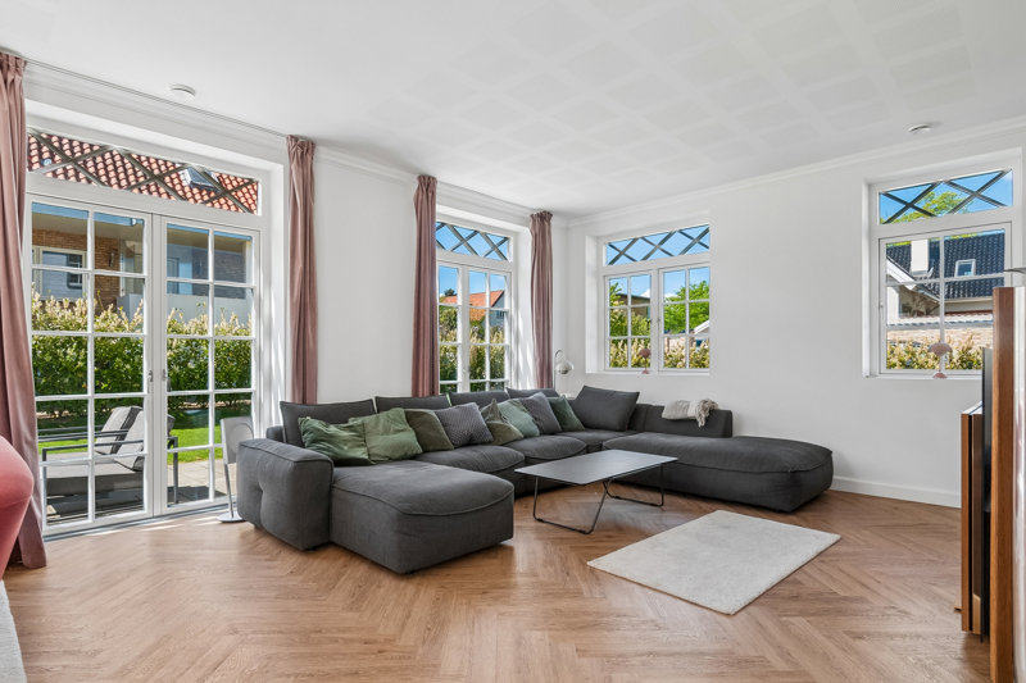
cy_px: 342
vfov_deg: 67.4
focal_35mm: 18
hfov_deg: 90.0
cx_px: 513
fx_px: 513
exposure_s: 1/13
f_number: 10
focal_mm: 12
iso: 200
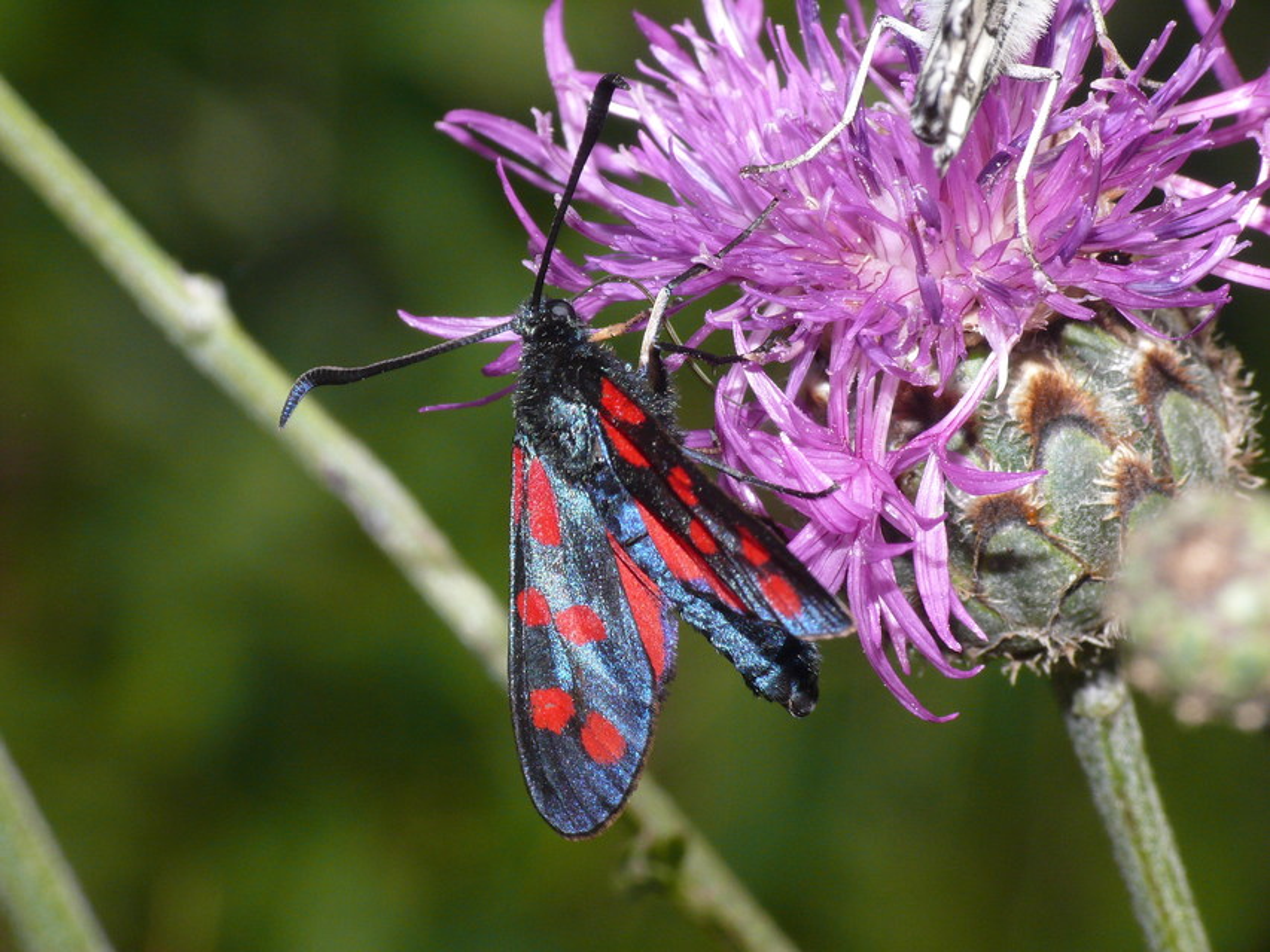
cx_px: 635
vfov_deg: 9.1
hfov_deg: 12.0
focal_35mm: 164
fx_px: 6018
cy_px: 476
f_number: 10
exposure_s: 1/640
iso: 200
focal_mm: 34.6
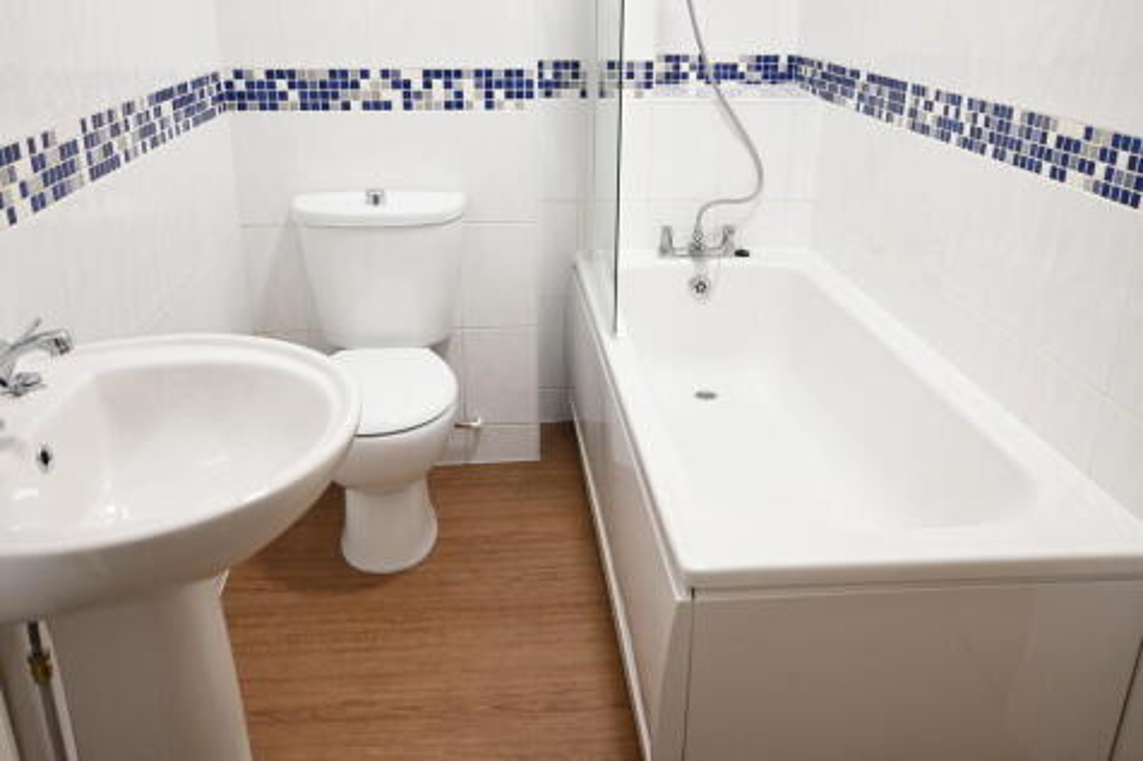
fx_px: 1000
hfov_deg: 59.5
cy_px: 380
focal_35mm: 32
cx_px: 572
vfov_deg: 41.7
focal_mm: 21
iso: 560
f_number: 4
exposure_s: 1/30
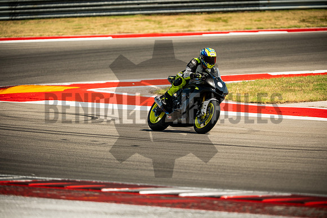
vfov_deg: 3.3
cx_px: 164
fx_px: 3816
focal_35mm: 420
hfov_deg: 4.9
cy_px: 109
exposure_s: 1/2000
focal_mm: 280
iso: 250
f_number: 2.8
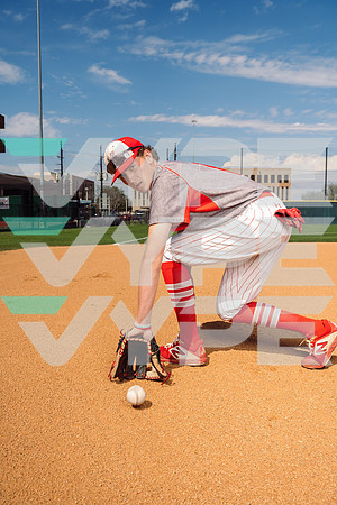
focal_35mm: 27
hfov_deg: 47.9
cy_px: 252
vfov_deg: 67.4
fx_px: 379
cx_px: 168
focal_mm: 27
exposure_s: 1/250
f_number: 7.1
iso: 64
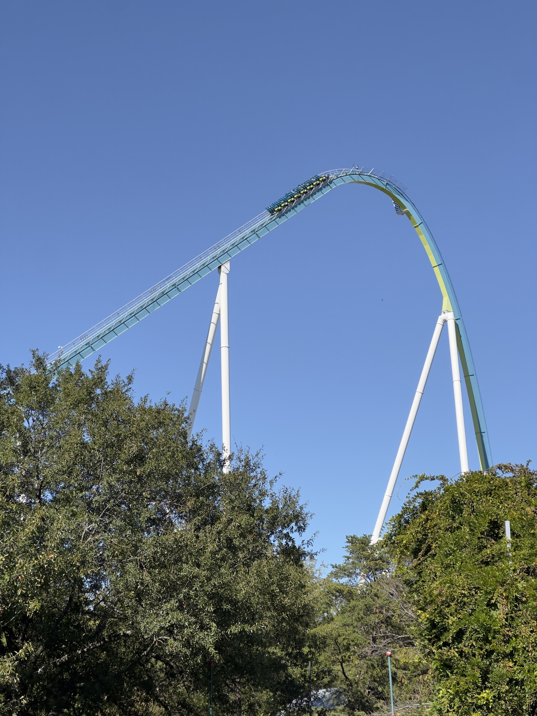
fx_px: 1593
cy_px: 358
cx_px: 268
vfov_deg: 25.3
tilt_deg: +13.5
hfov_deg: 19.1
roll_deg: +1.6
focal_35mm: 77
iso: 32
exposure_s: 1/704
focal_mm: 9
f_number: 2.8
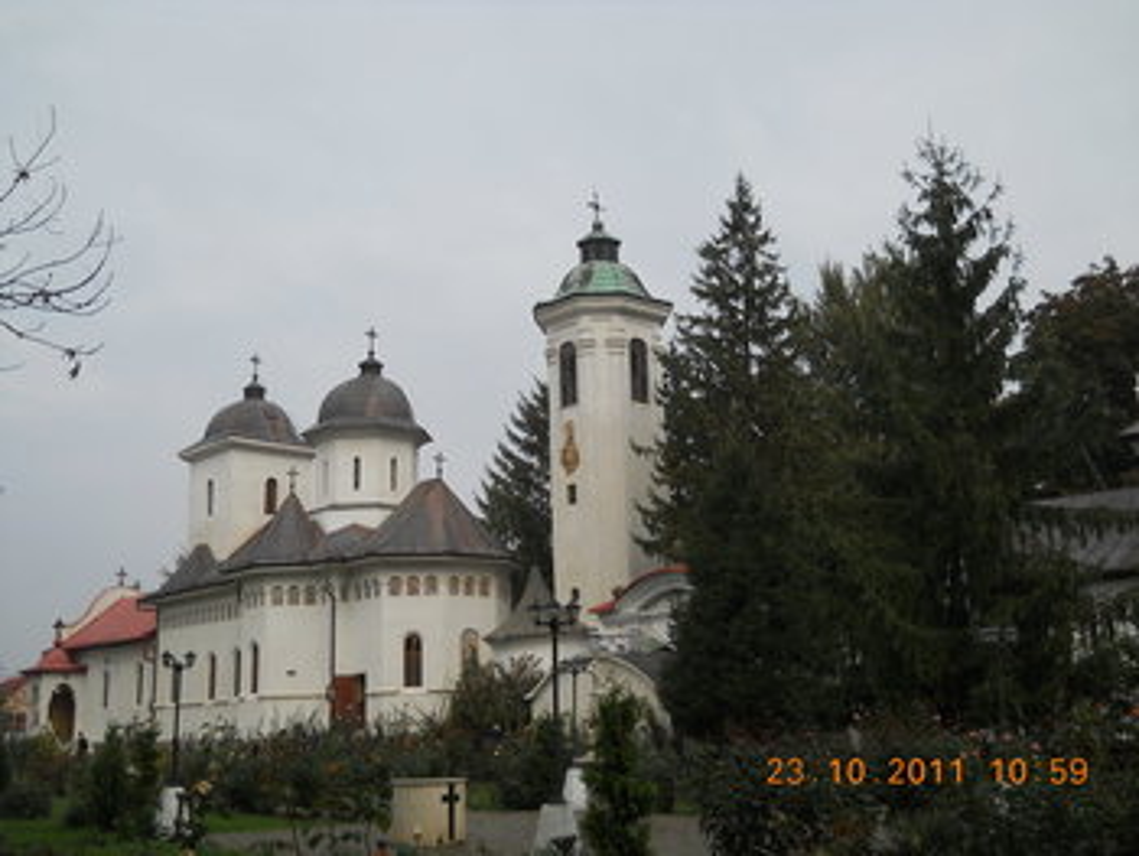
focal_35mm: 41
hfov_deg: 45.7
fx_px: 1350
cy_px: 428
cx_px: 570
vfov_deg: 35.2
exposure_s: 1/320
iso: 80
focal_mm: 6.72
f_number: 5.5
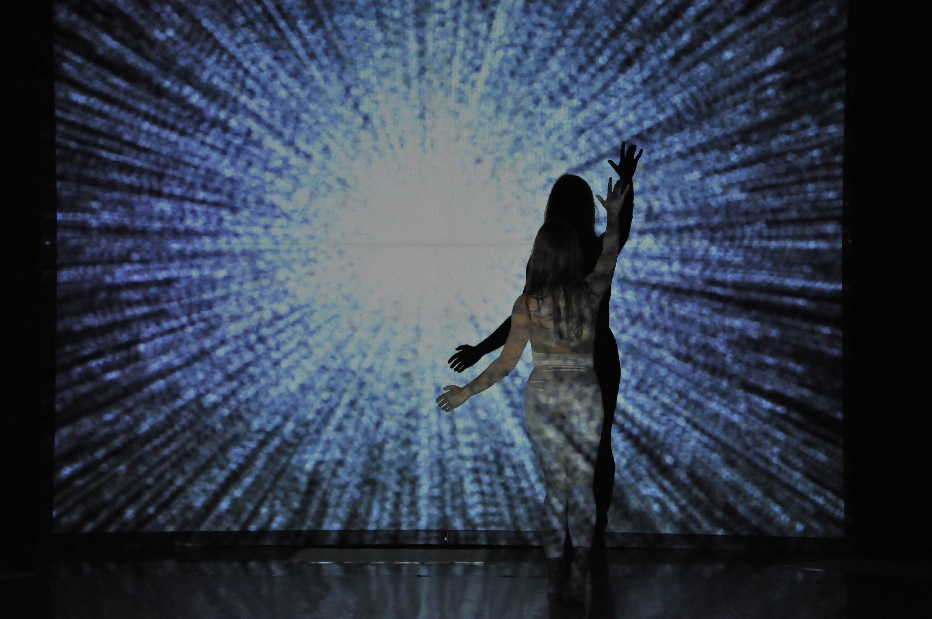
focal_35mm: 93
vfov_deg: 14.7
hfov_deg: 21.9
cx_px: 466
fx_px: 2405
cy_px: 310
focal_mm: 62
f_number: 5.3
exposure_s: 1/180
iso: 3200
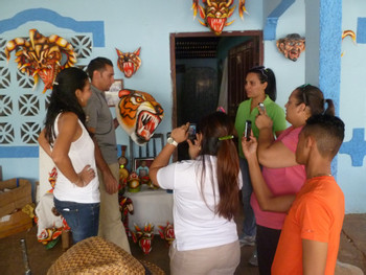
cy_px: 138
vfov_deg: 49.8
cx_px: 183
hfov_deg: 63.4
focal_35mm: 28
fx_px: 296
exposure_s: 1/125
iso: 400
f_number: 3.3
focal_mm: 5
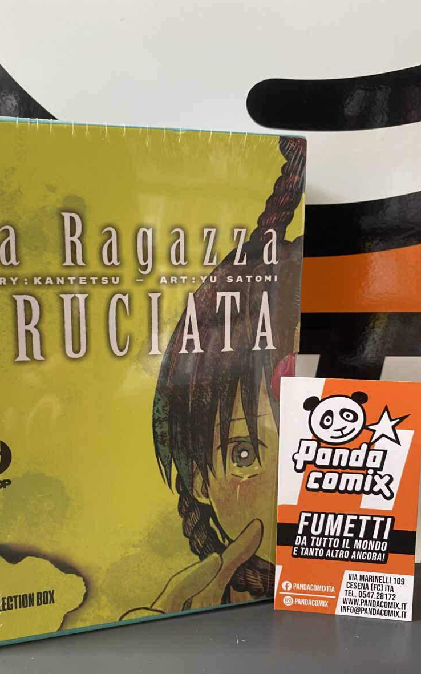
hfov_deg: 44.4
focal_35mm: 28
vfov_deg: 66.5
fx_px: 514
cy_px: 341
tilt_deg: -9.5
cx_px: 176
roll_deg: +0.4
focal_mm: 4.25
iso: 125
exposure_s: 1/60
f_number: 1.8
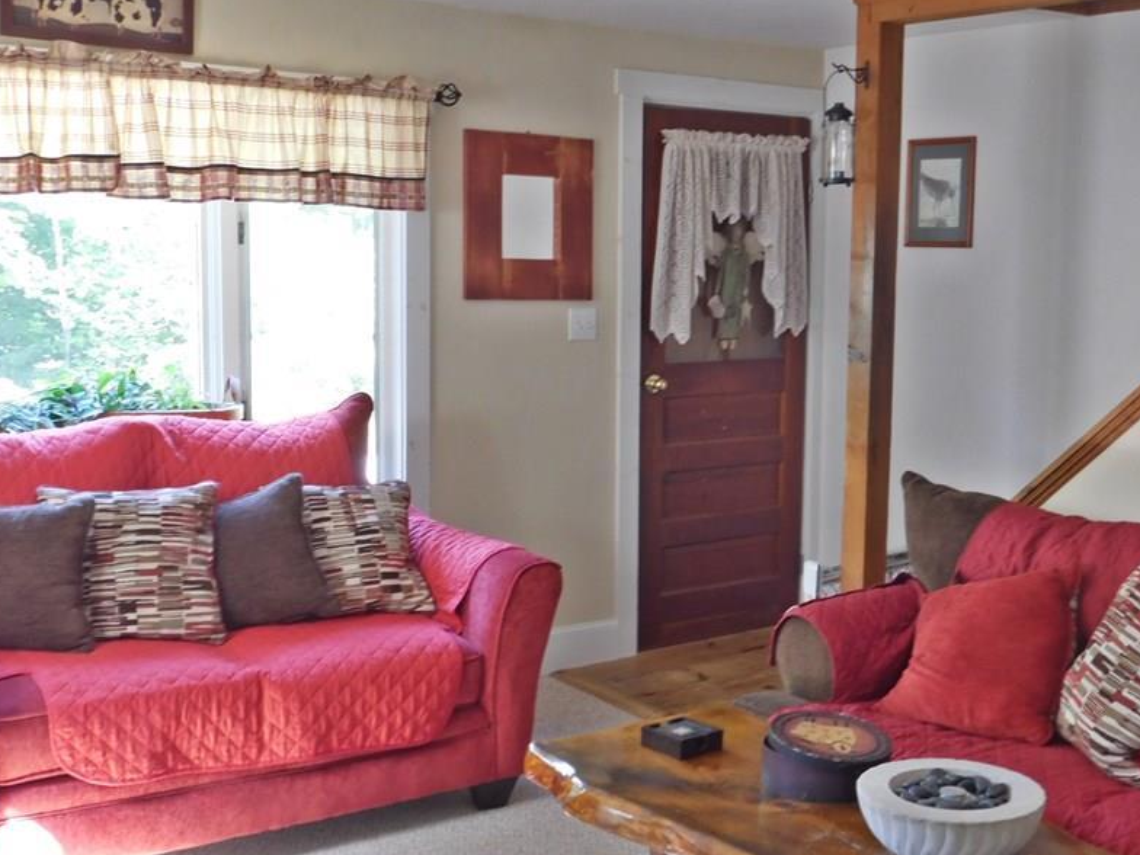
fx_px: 1548
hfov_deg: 40.2
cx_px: 688
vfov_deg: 30.9
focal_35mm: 47
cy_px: 459
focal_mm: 6.3
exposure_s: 1/10
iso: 400
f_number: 3.5
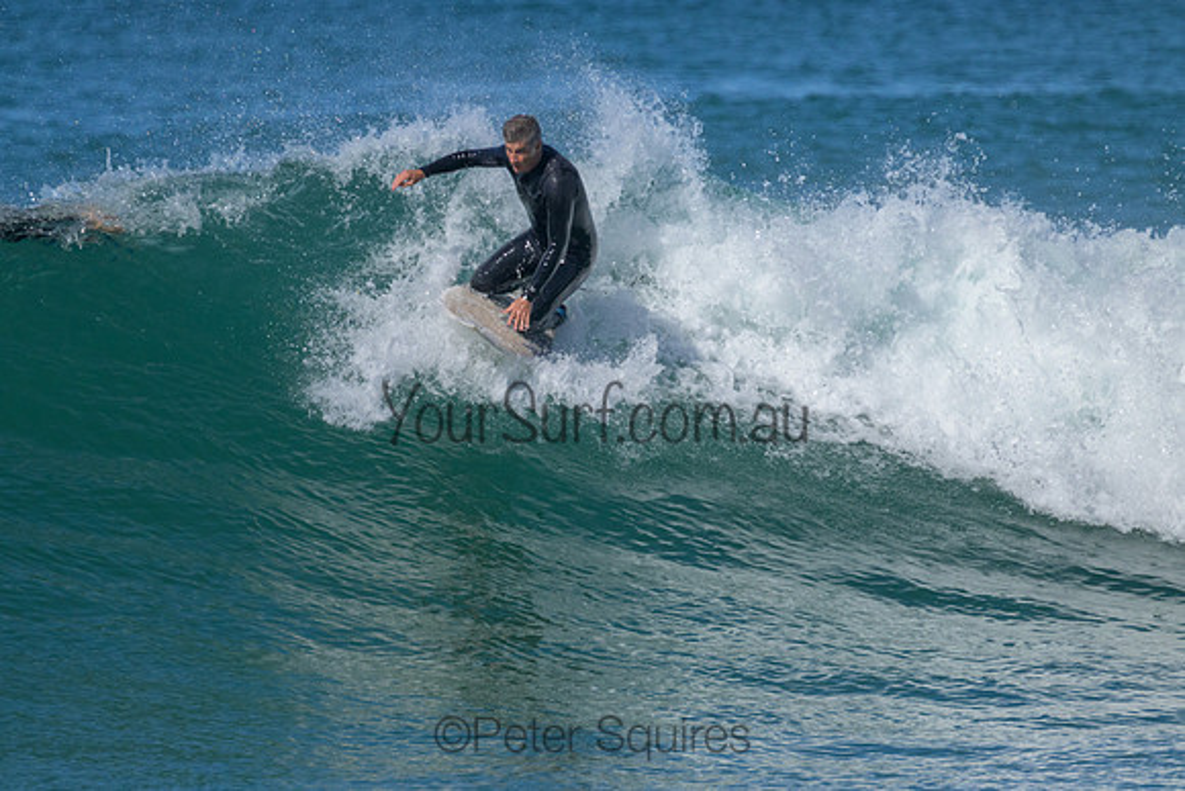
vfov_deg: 1.7
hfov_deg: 2.6
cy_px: 396
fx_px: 26338
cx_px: 592
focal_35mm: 800
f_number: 11
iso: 2200
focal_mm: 800
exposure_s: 1/2000
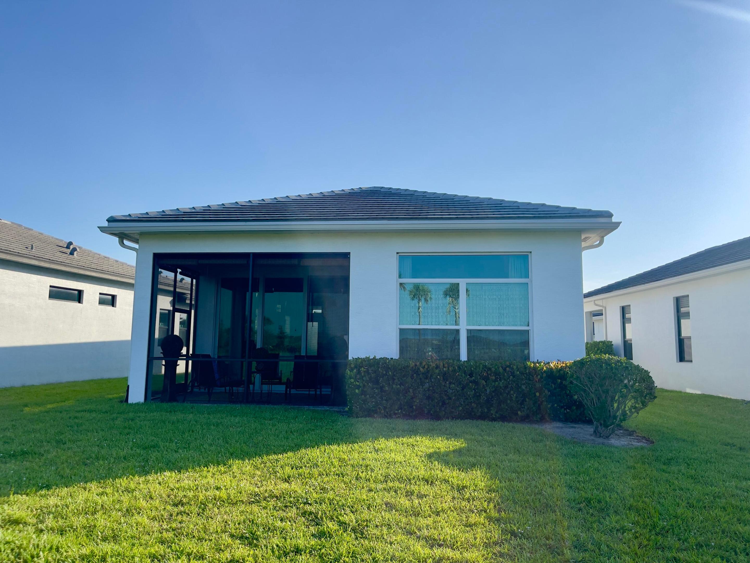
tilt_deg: +6.6
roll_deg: -1.5
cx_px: 375
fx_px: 542
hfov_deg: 69.4
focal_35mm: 25
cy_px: 282
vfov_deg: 54.9
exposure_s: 1/3663
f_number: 1.6
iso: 32
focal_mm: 5.1
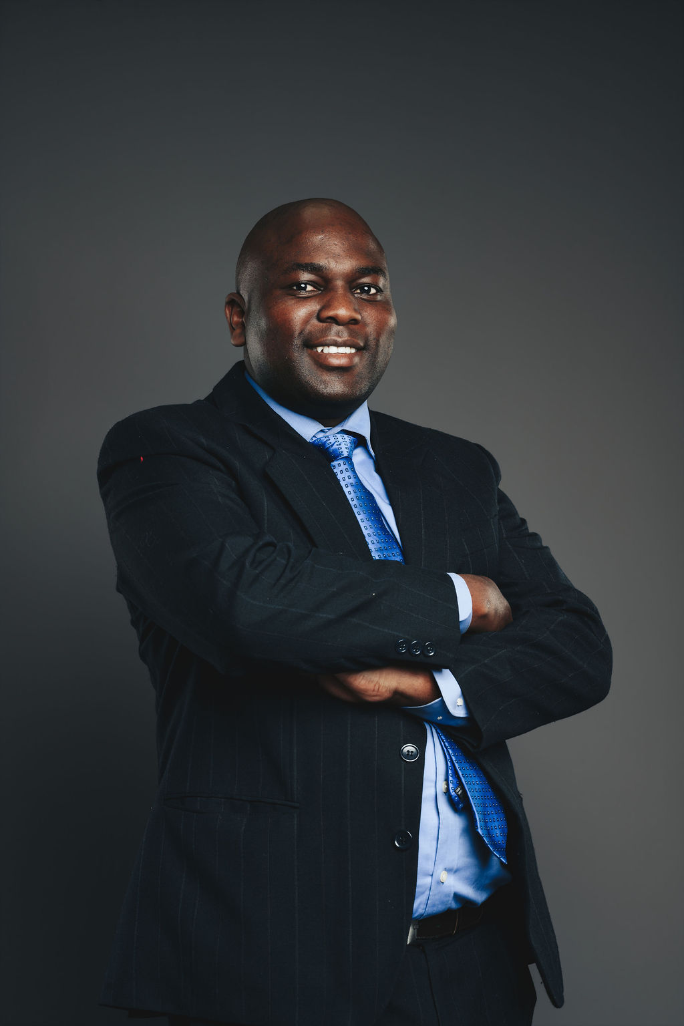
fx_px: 2422
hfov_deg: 16.1
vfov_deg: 23.9
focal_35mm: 85
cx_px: 342
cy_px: 513
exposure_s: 1/100
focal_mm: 85
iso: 125
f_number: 9
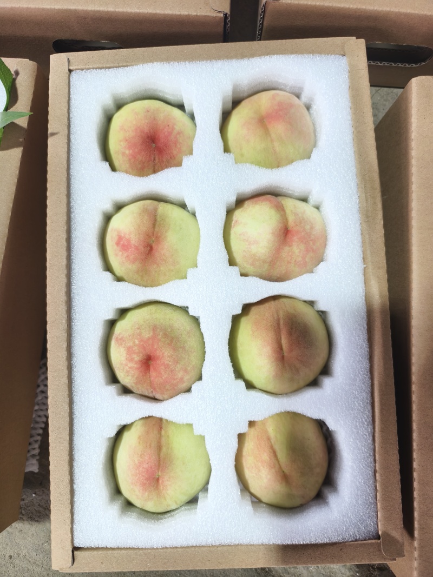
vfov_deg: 73.9
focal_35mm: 23
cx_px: 216
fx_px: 384
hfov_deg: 58.9
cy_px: 288
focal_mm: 5.6
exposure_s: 1/100
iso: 262
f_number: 1.57
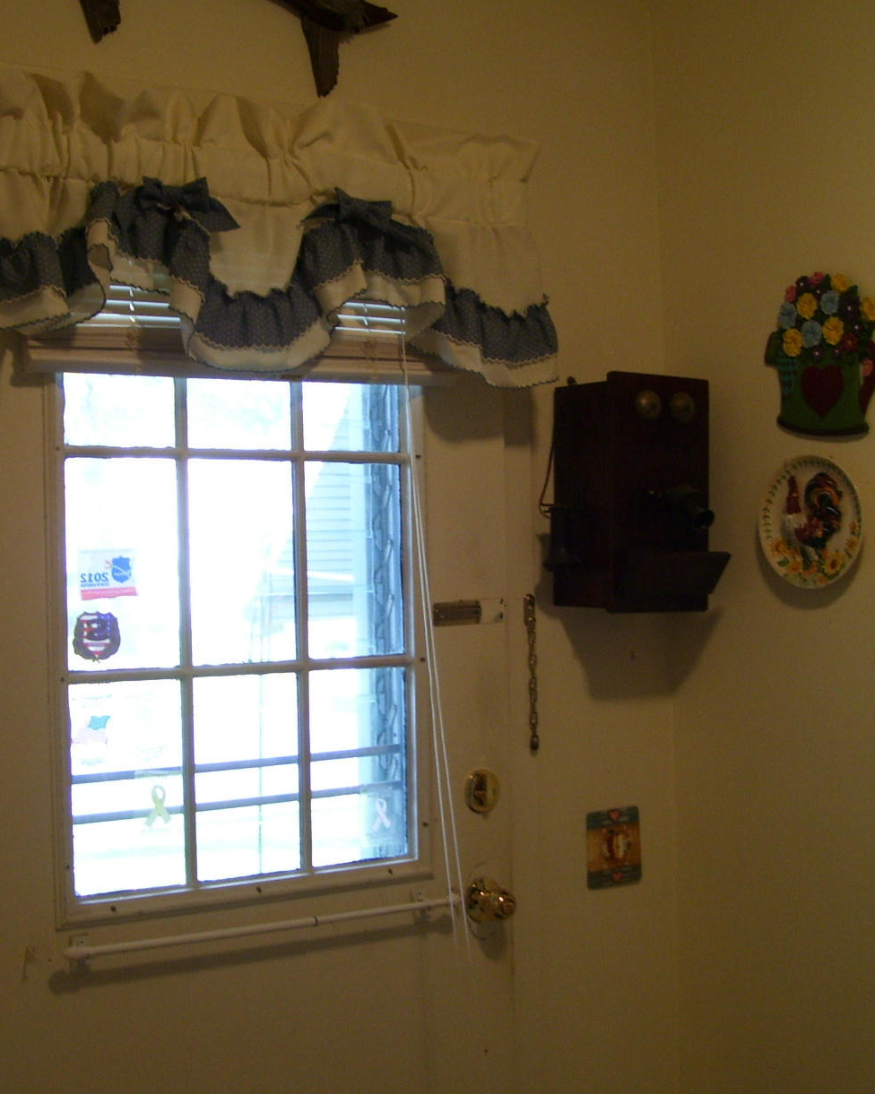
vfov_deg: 38.1
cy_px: 547
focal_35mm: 49
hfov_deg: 30.7
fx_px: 1587
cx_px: 339
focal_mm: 6
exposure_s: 1/30
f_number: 2.7
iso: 125
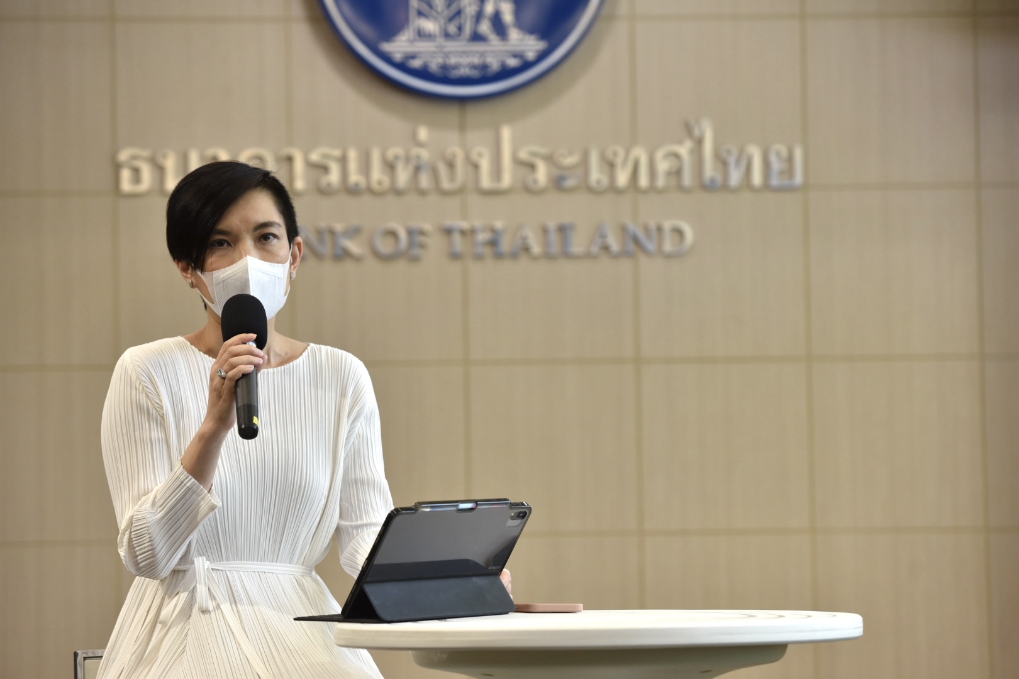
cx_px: 510
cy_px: 340
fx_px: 3821
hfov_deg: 15.2
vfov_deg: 10.2
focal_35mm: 135
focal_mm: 135
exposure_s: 1/80
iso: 640
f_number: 4.5
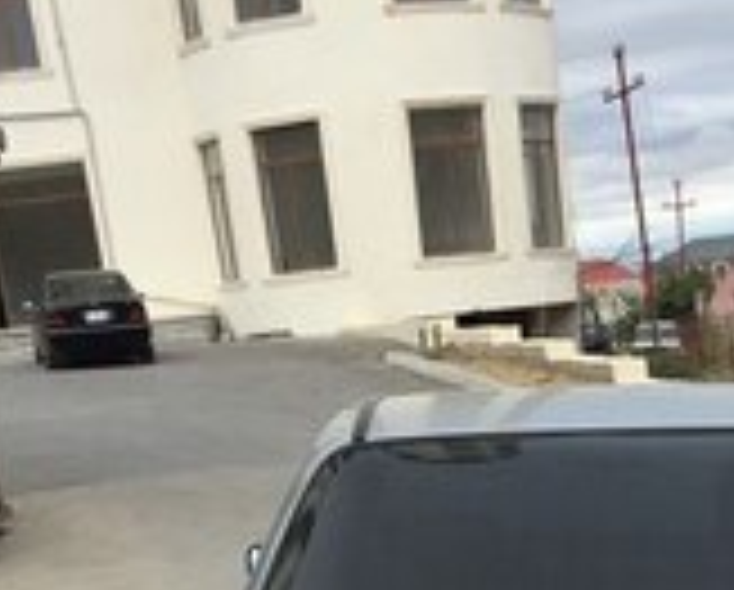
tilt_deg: -21.2
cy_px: 1067
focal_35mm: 86
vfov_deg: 15.4
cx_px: 603
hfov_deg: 21.9
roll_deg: +6.5
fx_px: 1872
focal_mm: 4.15
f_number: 2.2
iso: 32
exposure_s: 1/1199
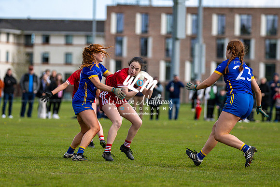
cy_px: 105
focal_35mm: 273
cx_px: 115
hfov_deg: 7.5
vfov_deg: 5.0
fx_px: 2125
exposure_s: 1/6400
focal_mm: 180
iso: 320
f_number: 2.8
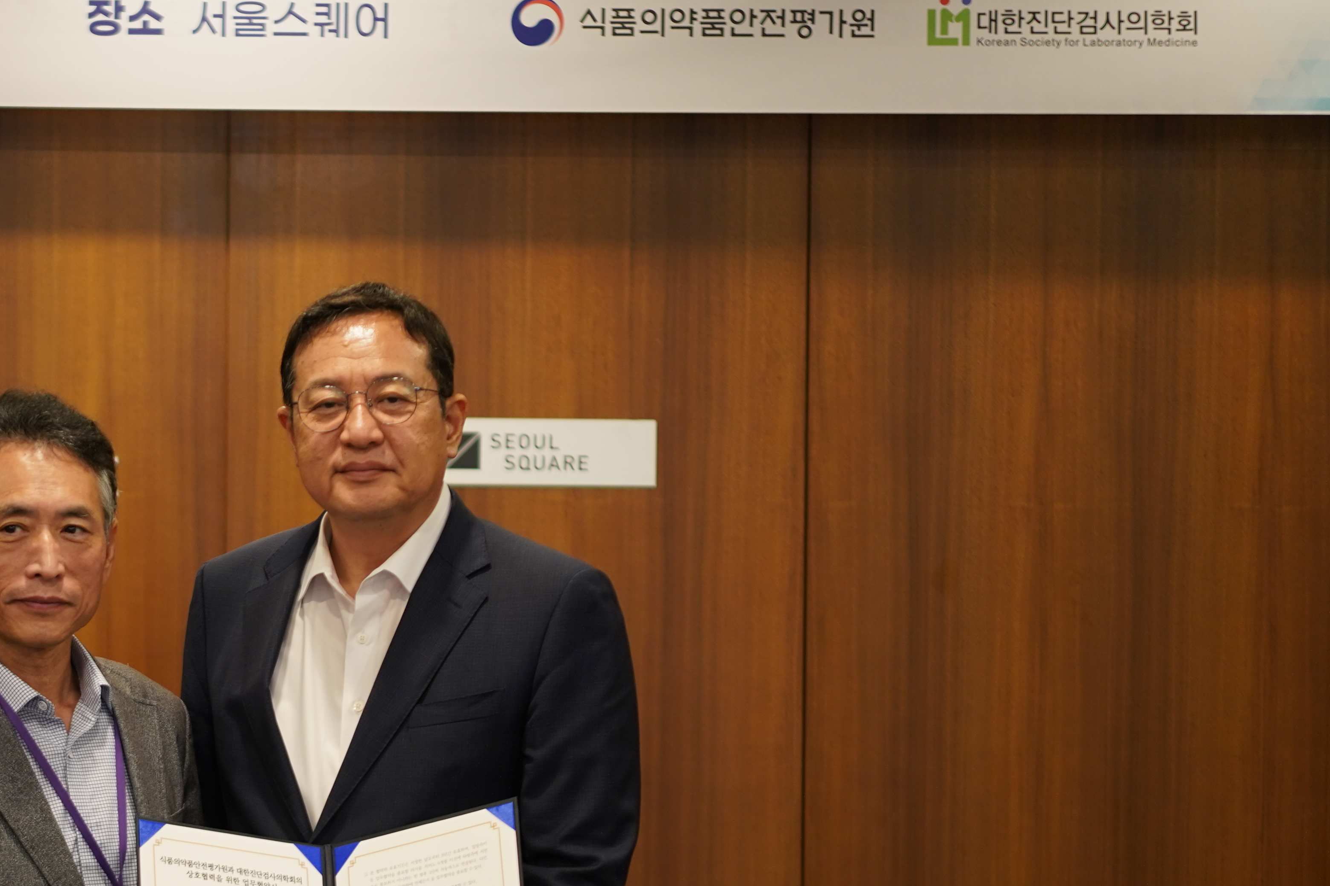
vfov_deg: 12.9
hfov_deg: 19.0
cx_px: 201
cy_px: 580
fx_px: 3916
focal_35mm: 106
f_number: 1.8
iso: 400
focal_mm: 55
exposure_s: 1/125
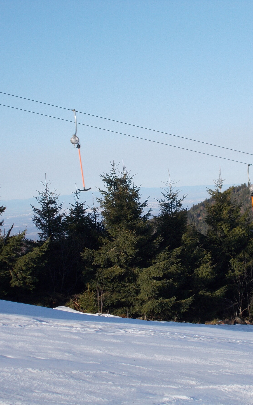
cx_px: 178
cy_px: 203
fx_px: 783
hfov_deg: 18.3
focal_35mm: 71
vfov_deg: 29.0
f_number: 11.3
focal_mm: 9
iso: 80
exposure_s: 1/80
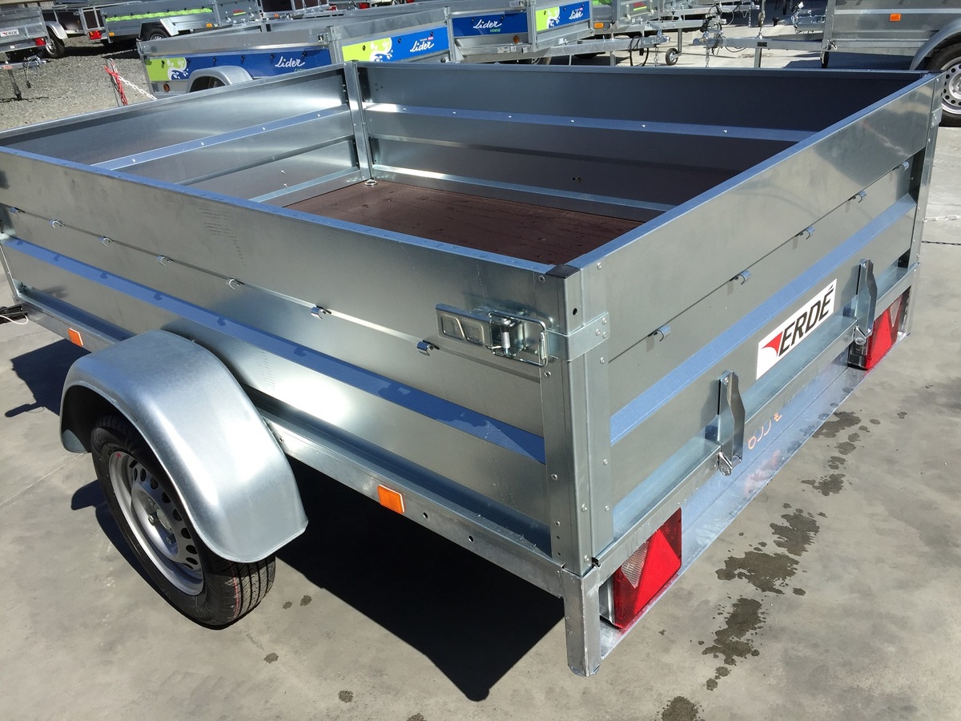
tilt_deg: -25.6
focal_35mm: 29
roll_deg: +4.4
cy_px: 360
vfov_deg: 48.2
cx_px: 480
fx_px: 805
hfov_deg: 61.7
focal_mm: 4.15
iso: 32
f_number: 2.2
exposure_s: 1/1799
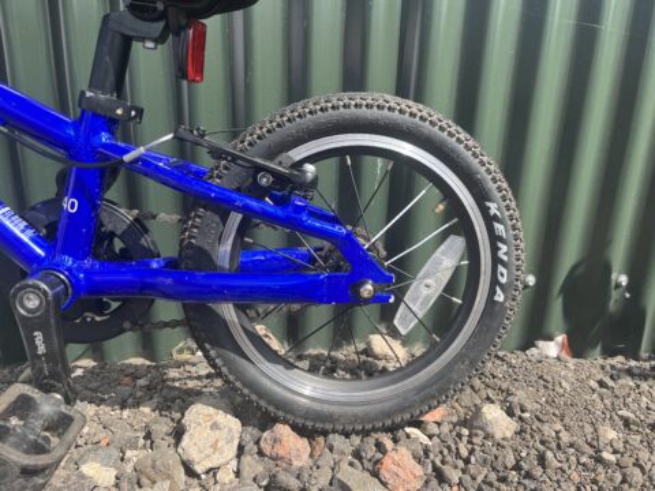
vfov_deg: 53.1
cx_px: 328
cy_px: 246
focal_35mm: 26
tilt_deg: -16.5
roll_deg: -0.4
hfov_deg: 67.3
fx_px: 492
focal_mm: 5.1
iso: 50
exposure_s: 1/1212
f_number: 1.6
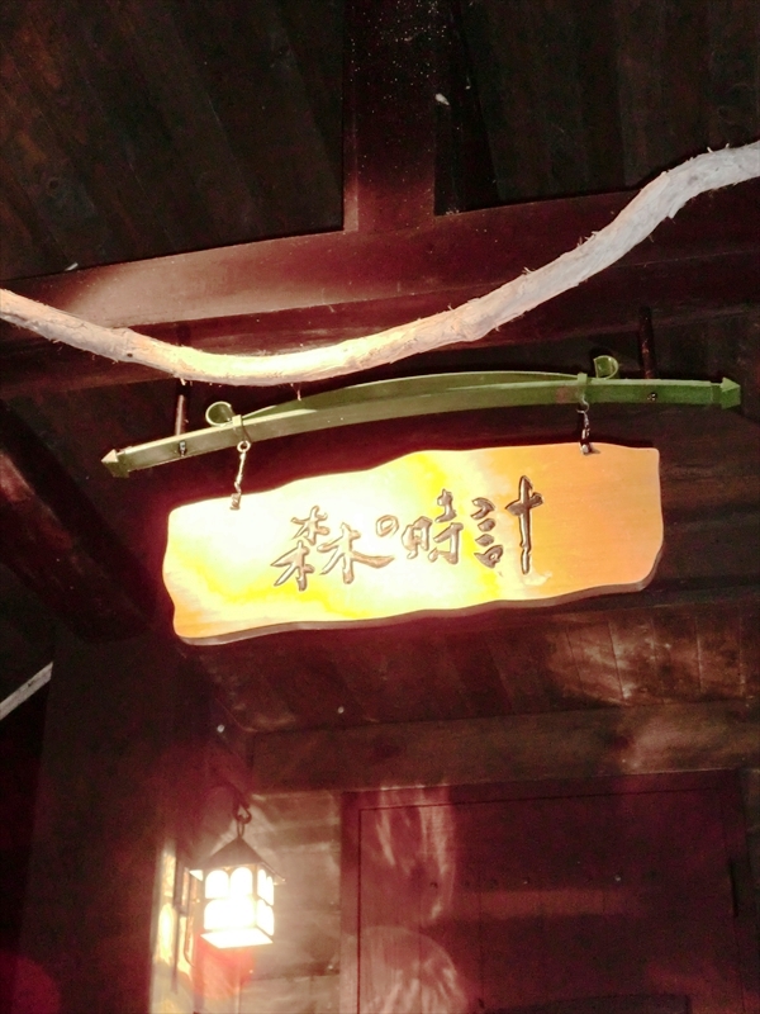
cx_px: 380
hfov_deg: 30.9
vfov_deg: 40.4
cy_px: 507
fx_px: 1376
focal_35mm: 47
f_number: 3.4
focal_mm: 8.46
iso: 400
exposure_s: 1/10
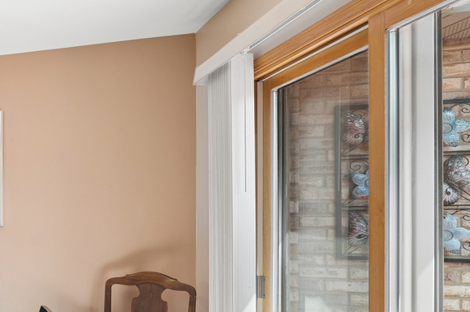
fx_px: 483
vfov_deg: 35.4
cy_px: 220
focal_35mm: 37
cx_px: -183
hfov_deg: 32.7
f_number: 8
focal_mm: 13
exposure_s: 1/25
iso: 400
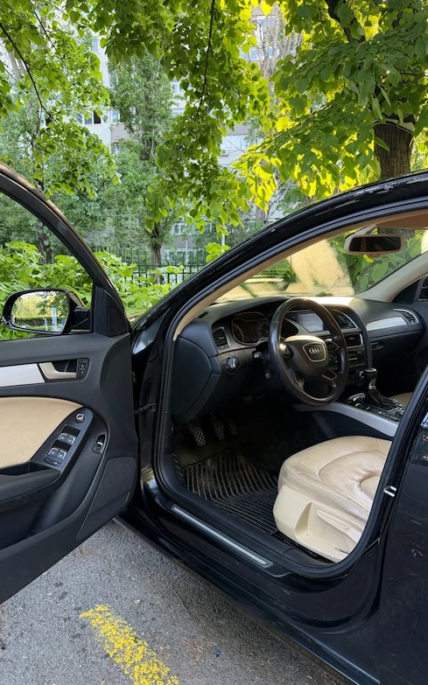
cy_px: 341
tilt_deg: -9.8
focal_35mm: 26
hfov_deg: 47.4
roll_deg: +0.2
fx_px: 486
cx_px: 178
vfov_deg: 70.4
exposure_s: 1/121
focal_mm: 6.76
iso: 160
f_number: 1.78
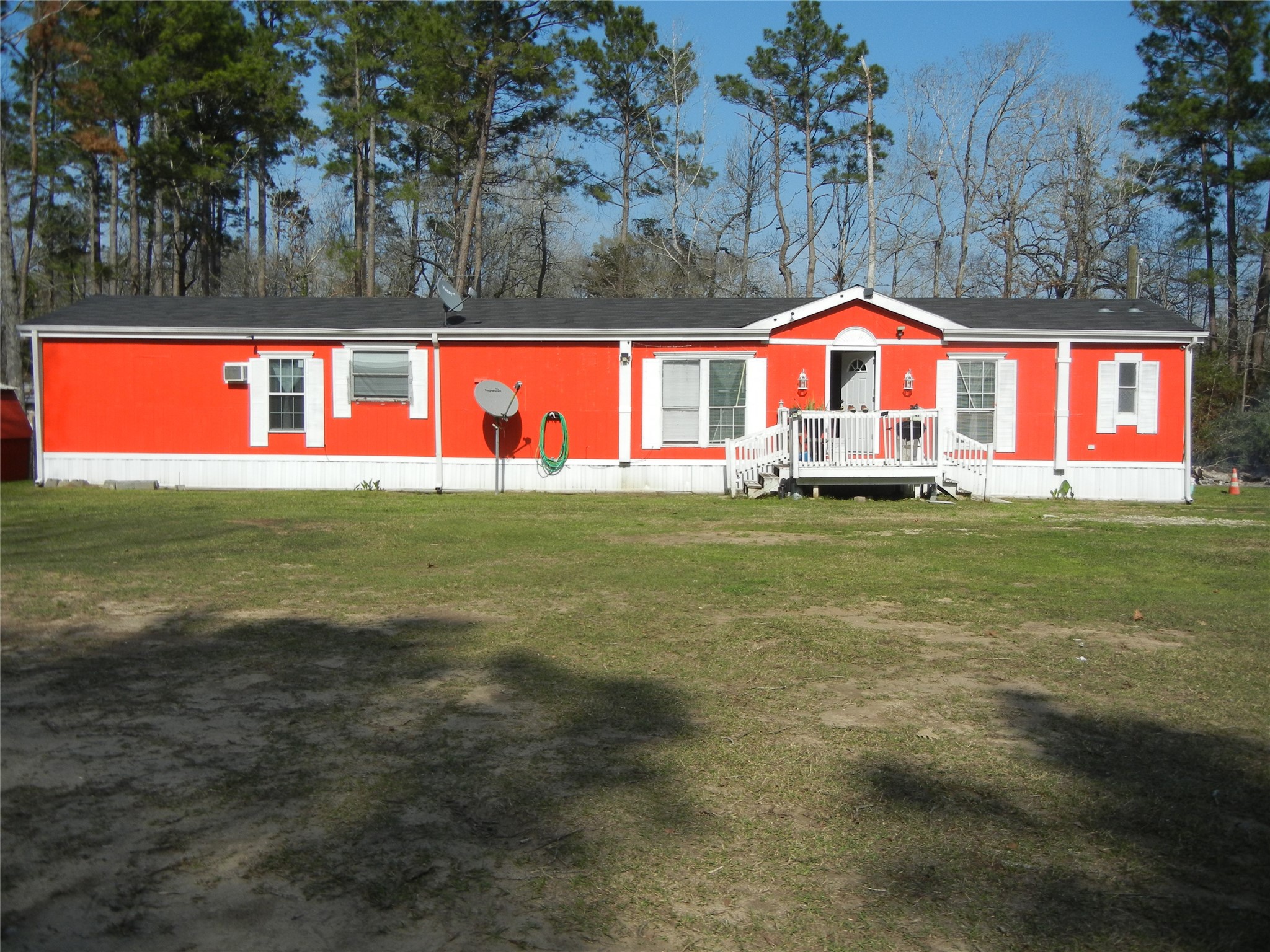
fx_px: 1101
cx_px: 635
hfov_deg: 60.0
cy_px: 476
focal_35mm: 30
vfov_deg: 46.8
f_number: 7
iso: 160
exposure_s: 1/657
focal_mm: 5.4
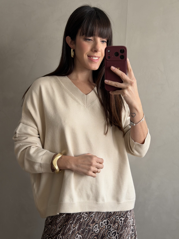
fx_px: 331
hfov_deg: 30.3
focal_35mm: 48
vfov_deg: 39.7
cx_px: 90
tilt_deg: -16.5
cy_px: 120
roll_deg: -1.0
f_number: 1.78
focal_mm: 6.76
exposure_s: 1/60
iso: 125
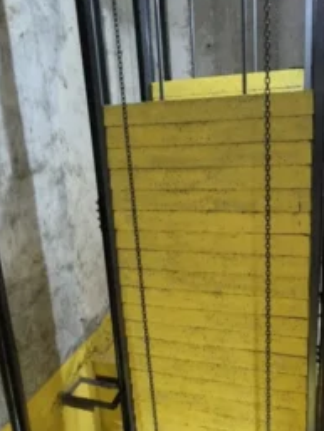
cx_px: 181
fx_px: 337
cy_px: 207
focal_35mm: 27
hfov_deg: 51.3
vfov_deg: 65.3
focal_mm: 2.2
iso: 1250
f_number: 2.2
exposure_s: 1/30
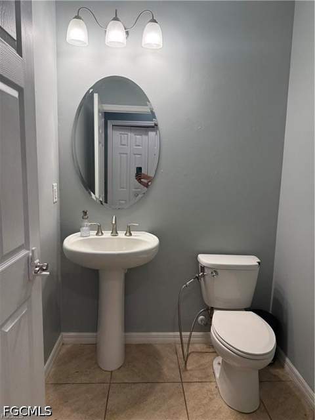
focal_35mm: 24
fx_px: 291
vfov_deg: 71.6
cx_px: 158
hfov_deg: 56.8
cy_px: 210
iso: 200
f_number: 1.78
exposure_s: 1/198
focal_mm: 6.76
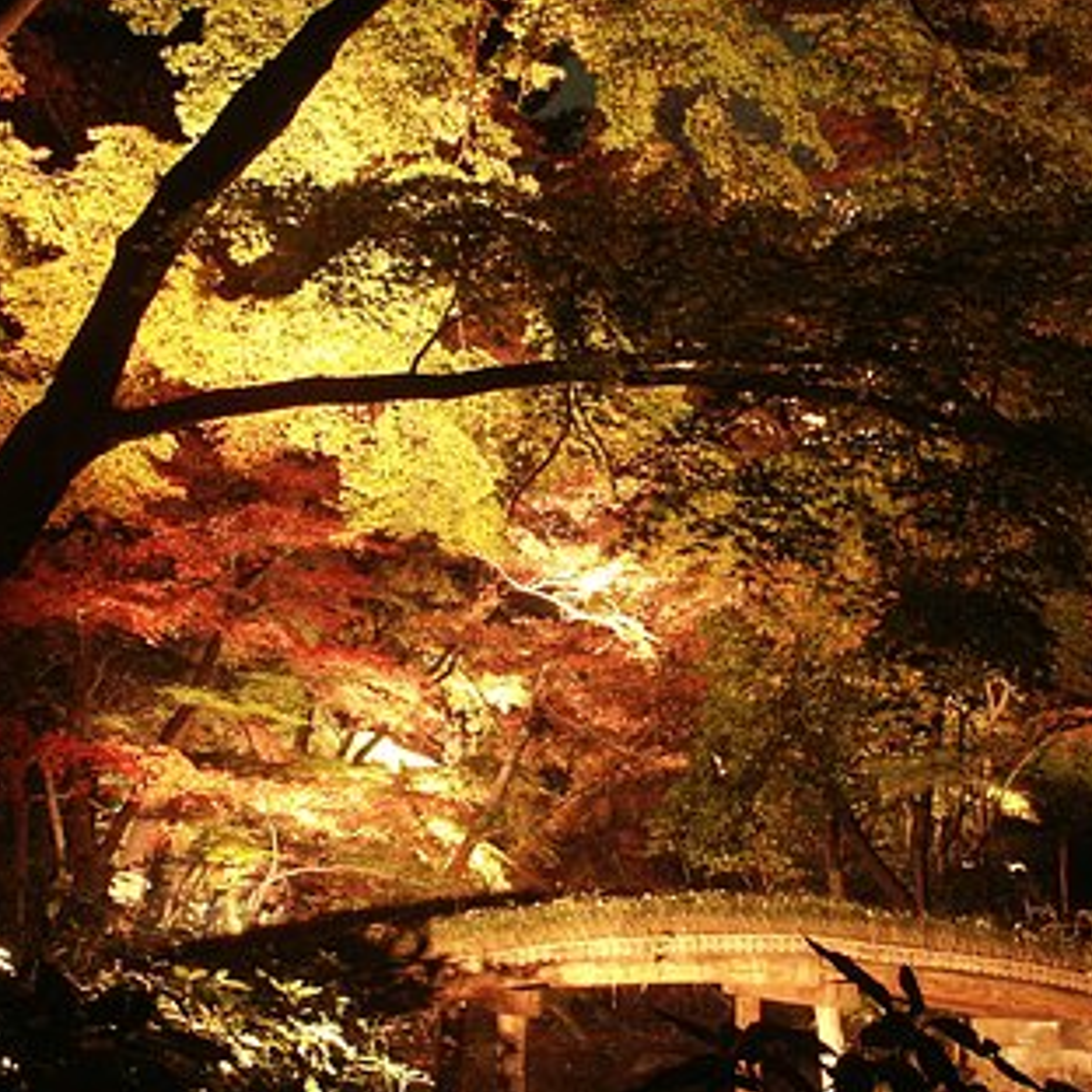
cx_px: 595
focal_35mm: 61
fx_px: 2177
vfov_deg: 28.2
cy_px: 536
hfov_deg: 28.1
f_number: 6.7
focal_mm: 11.01
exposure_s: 15
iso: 200
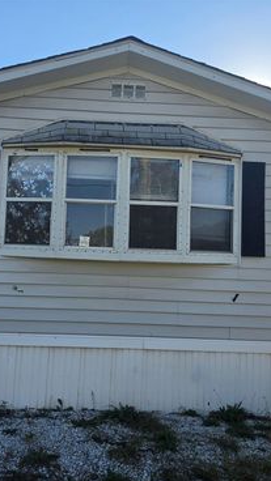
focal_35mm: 34
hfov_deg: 34.5
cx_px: 101
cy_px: 237
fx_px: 434
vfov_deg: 58.0
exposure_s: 1/3971
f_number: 1.4
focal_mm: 6.5
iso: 64
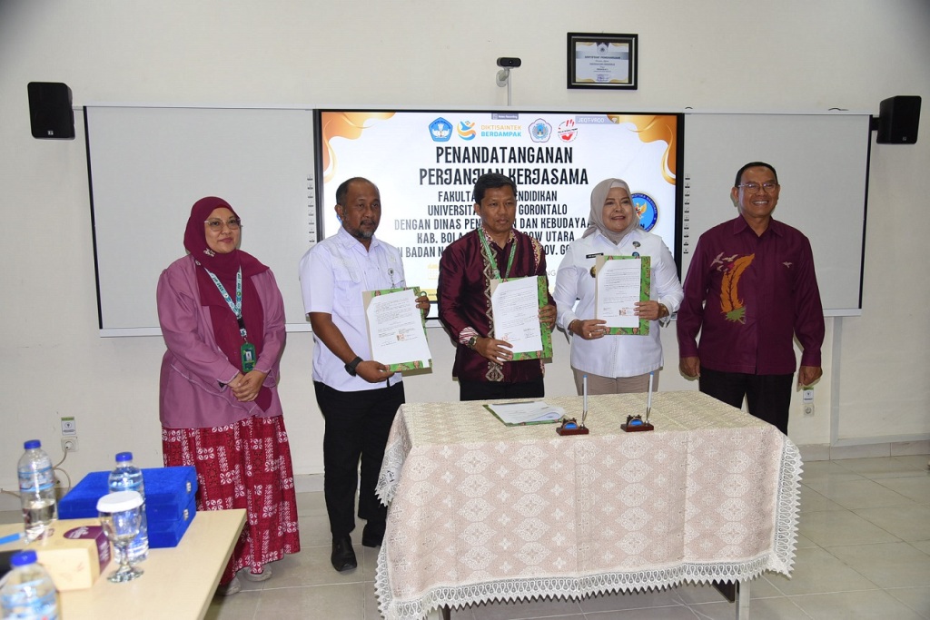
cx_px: 465
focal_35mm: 30
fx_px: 775
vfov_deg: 43.6
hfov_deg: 61.9
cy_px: 310
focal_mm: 30
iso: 1100
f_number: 4
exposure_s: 1/200
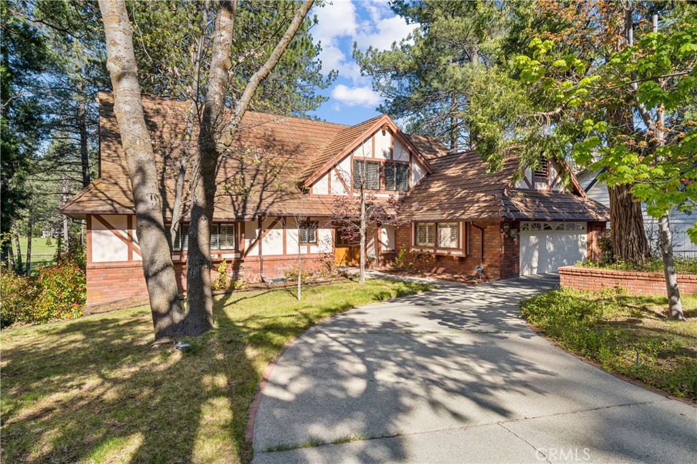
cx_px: 348
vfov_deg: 59.5
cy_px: 232
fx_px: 406
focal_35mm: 21
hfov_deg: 81.2
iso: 100
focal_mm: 21
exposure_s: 1/20
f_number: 22
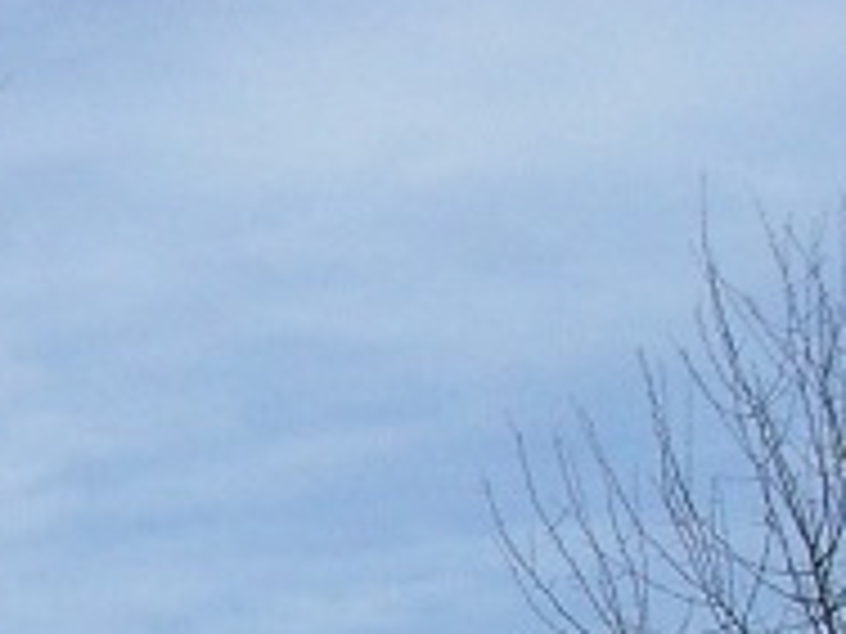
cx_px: -1184
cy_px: 1947
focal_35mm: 223
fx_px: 5450
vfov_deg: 6.1
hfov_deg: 8.2
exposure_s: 1/350
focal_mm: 6.3
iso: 100
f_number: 8.4
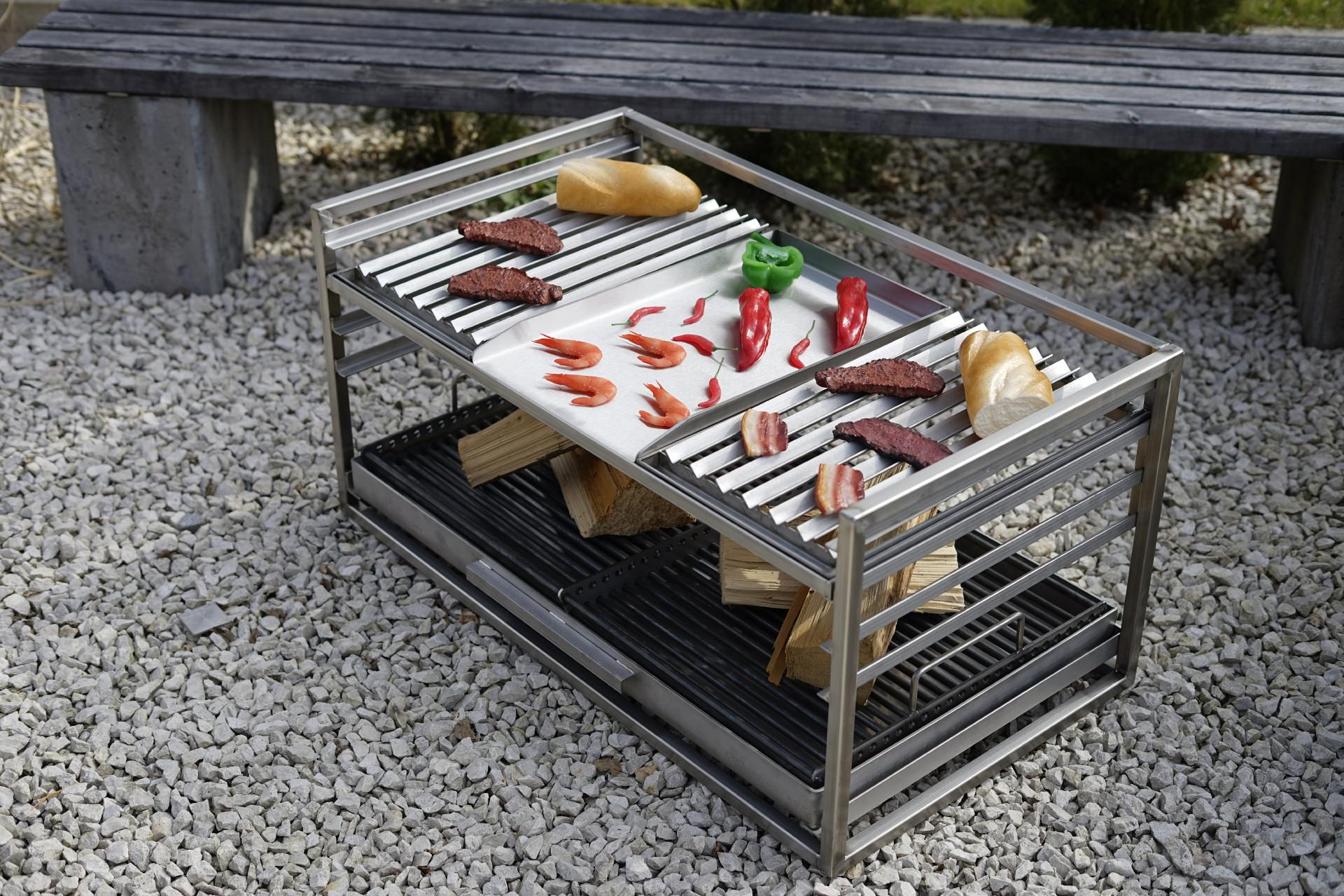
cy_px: 448
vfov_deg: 27.0
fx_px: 1867
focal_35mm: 50
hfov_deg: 39.6
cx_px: 672
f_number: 3.2
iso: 64
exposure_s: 1/500
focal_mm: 50
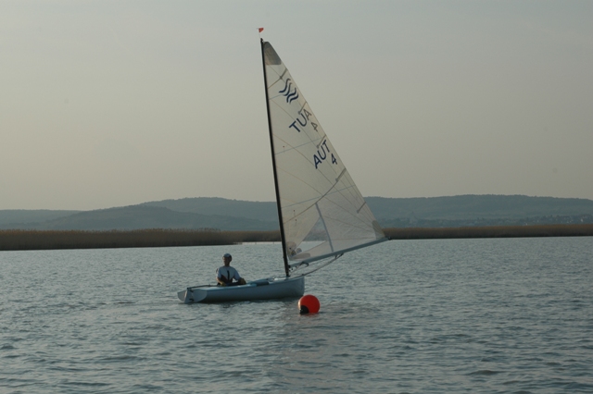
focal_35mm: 105
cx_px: 296
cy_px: 197
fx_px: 1729
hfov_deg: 19.5
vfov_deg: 13.0
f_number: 10
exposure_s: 1/400
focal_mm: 70
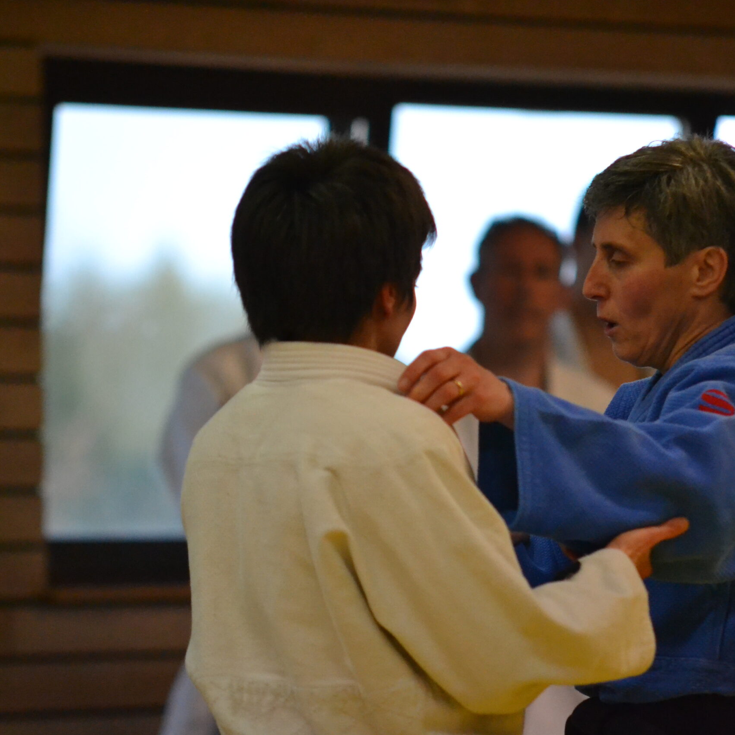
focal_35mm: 288
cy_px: 366
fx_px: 6918
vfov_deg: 6.1
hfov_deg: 6.1
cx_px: 477
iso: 3200
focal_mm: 150
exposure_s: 1/400
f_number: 2.8
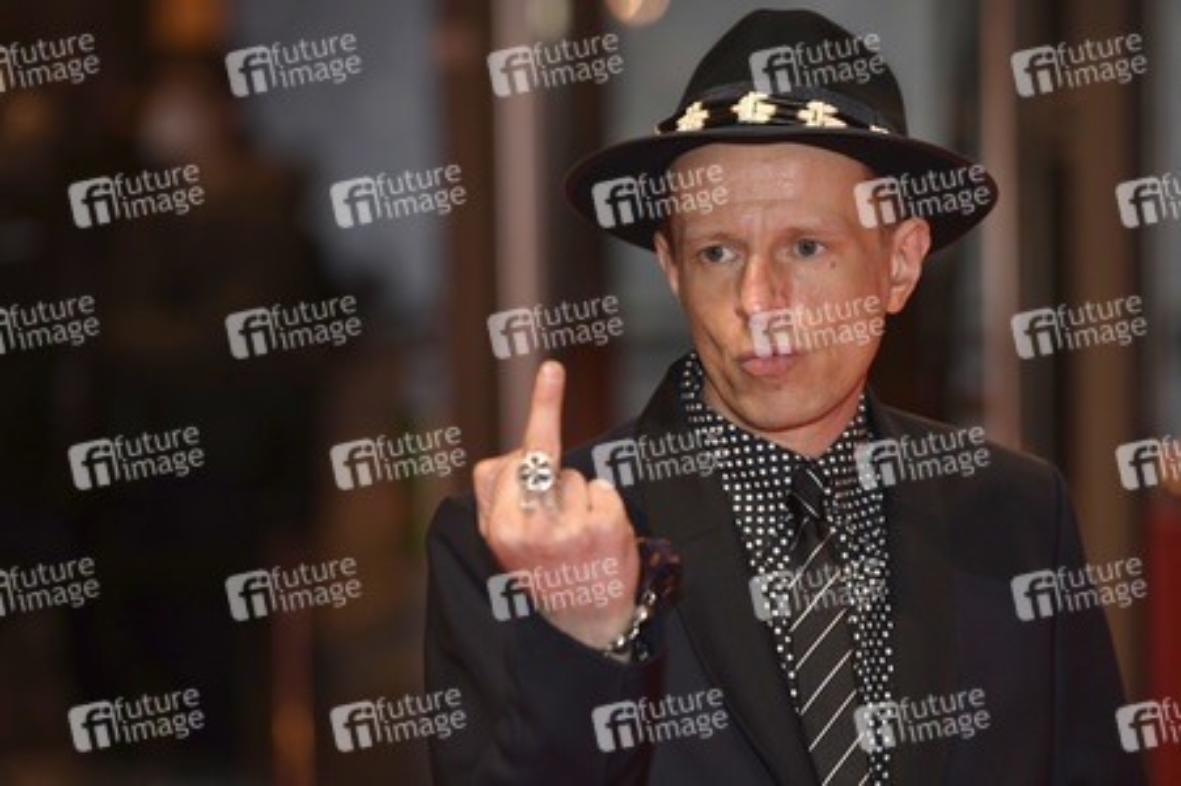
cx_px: 590
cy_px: 393
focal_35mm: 160
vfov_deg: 8.6
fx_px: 5245
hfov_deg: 12.8
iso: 800
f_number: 3.5
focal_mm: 160
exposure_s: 1/400
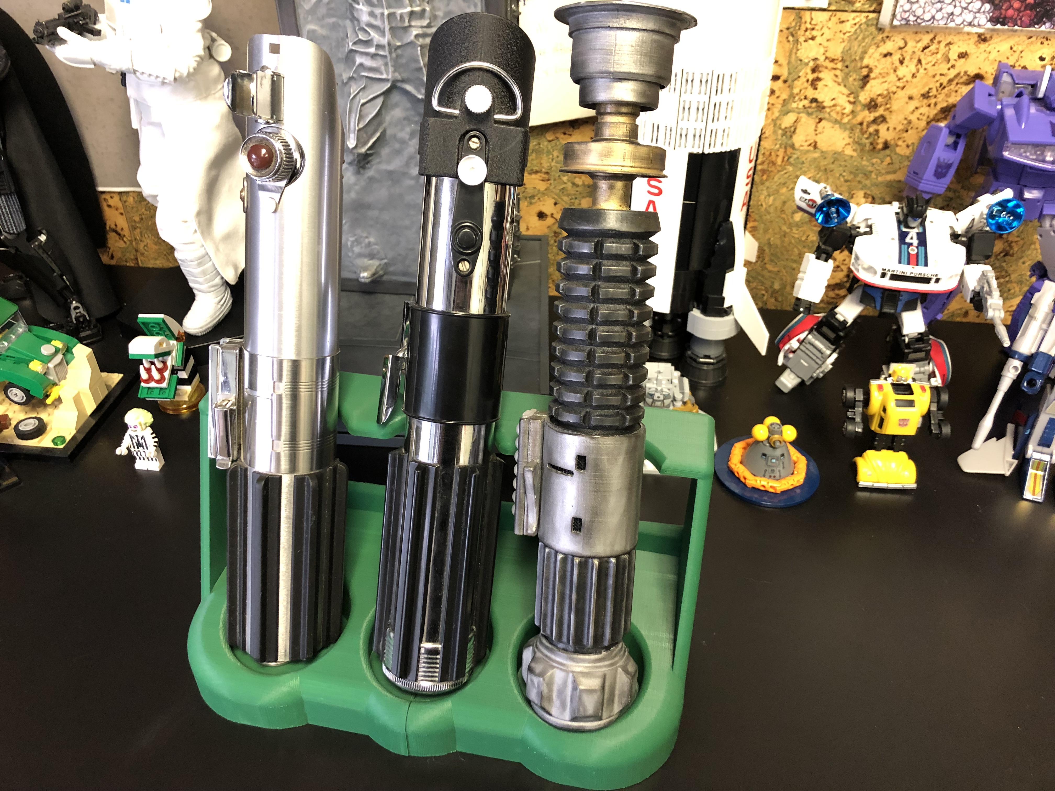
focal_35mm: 28
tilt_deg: -37.1
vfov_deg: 49.7
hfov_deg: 63.4
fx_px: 853
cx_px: 528
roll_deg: +1.4
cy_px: 396
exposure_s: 1/12
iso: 100
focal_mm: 3.99
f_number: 1.8
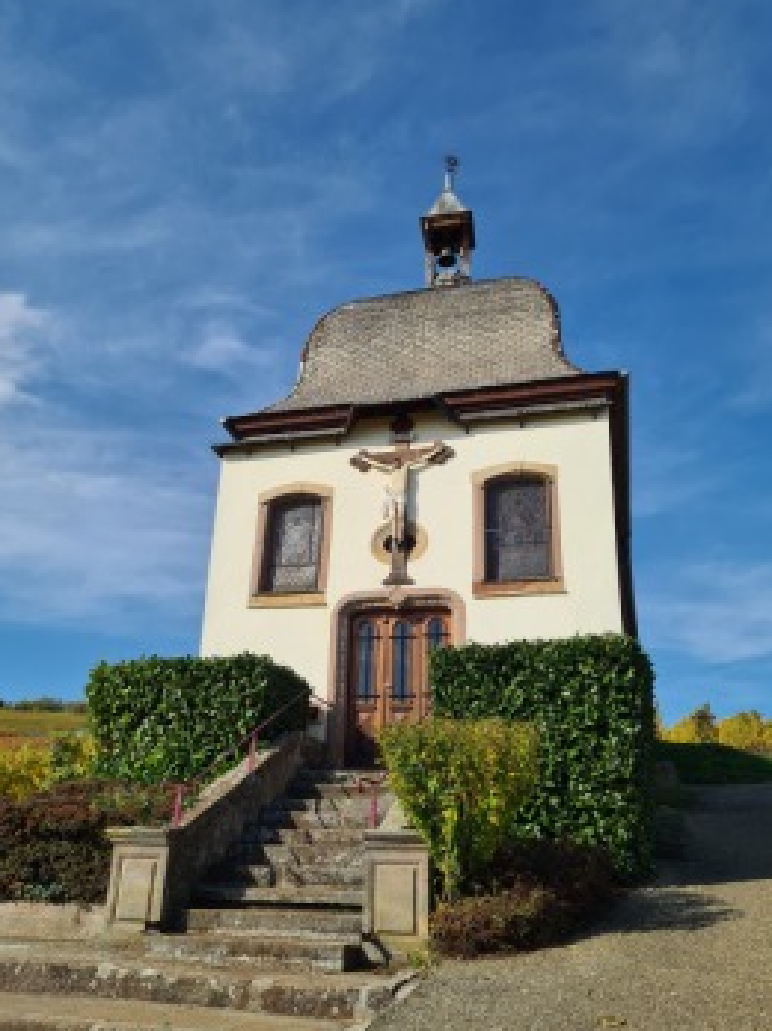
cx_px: 341
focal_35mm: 30
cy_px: 565
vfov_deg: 59.9
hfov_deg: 46.7
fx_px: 893
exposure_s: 1/3672
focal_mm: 5.4
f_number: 1.8
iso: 50
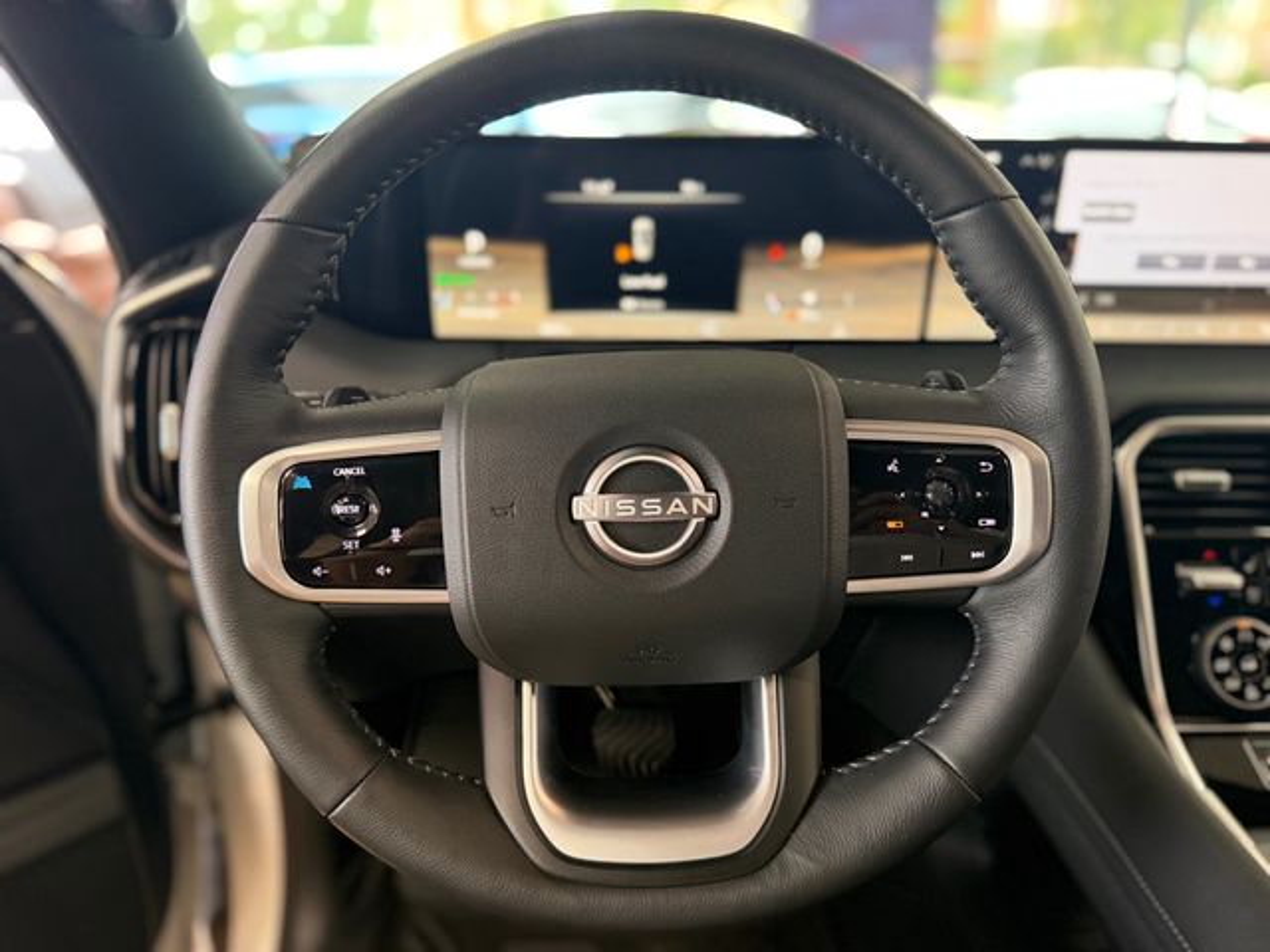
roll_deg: -0.4
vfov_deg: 56.8
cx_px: 635
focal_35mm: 24
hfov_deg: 71.6
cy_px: 476
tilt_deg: -24.5
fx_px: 881
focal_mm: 6.76
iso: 200
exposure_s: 1/60
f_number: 1.78
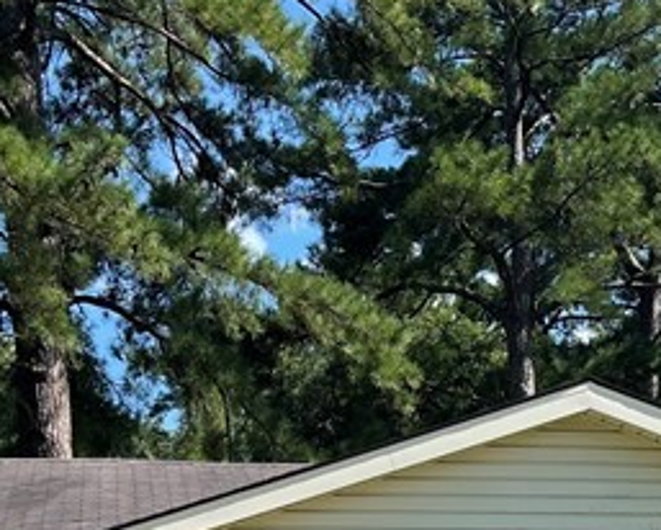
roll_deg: +0.6
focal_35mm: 101
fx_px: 1977
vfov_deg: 14.2
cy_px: 800
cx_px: 527
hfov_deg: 18.8
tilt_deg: -0.5
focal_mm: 5.1
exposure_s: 1/2203
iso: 32
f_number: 1.6
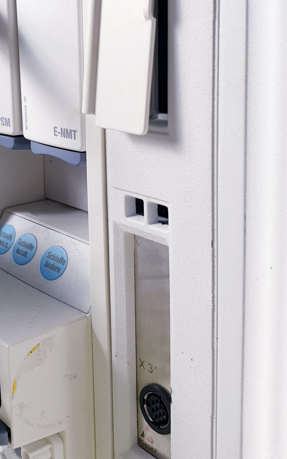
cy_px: 141
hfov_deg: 24.8
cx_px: 46
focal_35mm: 51
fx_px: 638
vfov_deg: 39.0
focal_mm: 4.3
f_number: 2.4
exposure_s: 1/50
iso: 64
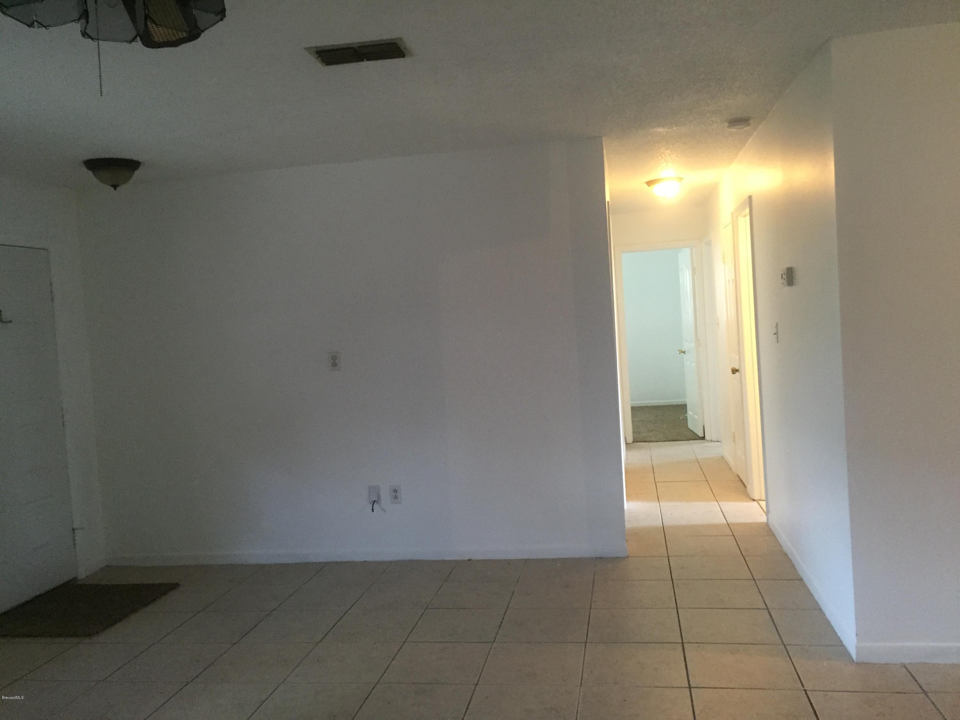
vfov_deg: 48.2
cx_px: 480
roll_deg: +3.6
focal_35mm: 29
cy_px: 360
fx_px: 804
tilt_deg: -1.7
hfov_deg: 61.7
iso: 200
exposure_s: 1/30
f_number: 2.2
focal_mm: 4.15
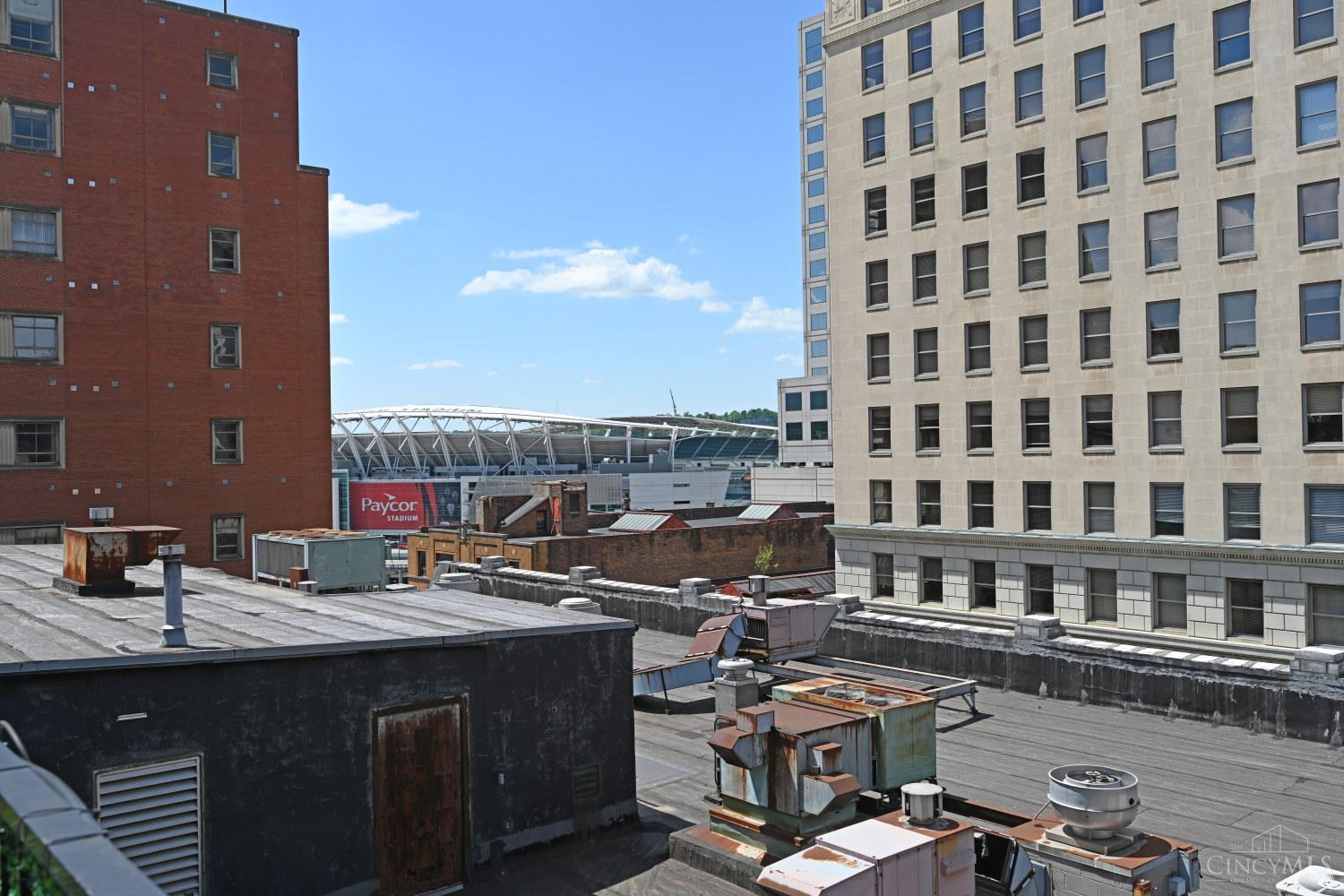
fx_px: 1120
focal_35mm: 30
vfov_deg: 43.6
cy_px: 448
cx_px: 672
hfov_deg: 61.9
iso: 100
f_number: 7.1
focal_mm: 30
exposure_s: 1/400
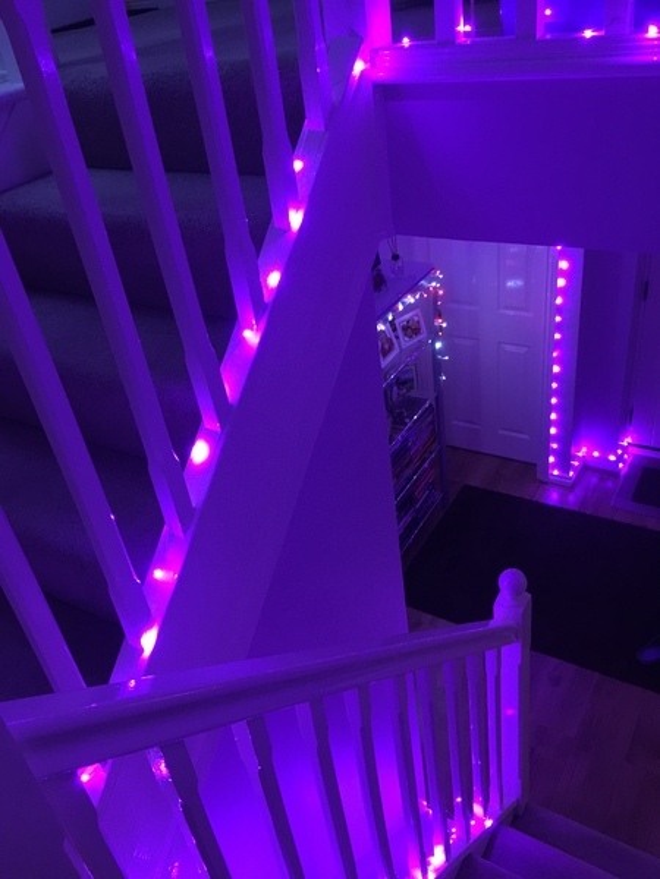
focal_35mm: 29
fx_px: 737
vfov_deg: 61.7
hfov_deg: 48.2
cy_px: 440
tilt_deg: -31.9
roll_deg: +9.0
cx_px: 330
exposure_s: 1/4
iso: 200
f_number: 2.2
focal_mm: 4.15
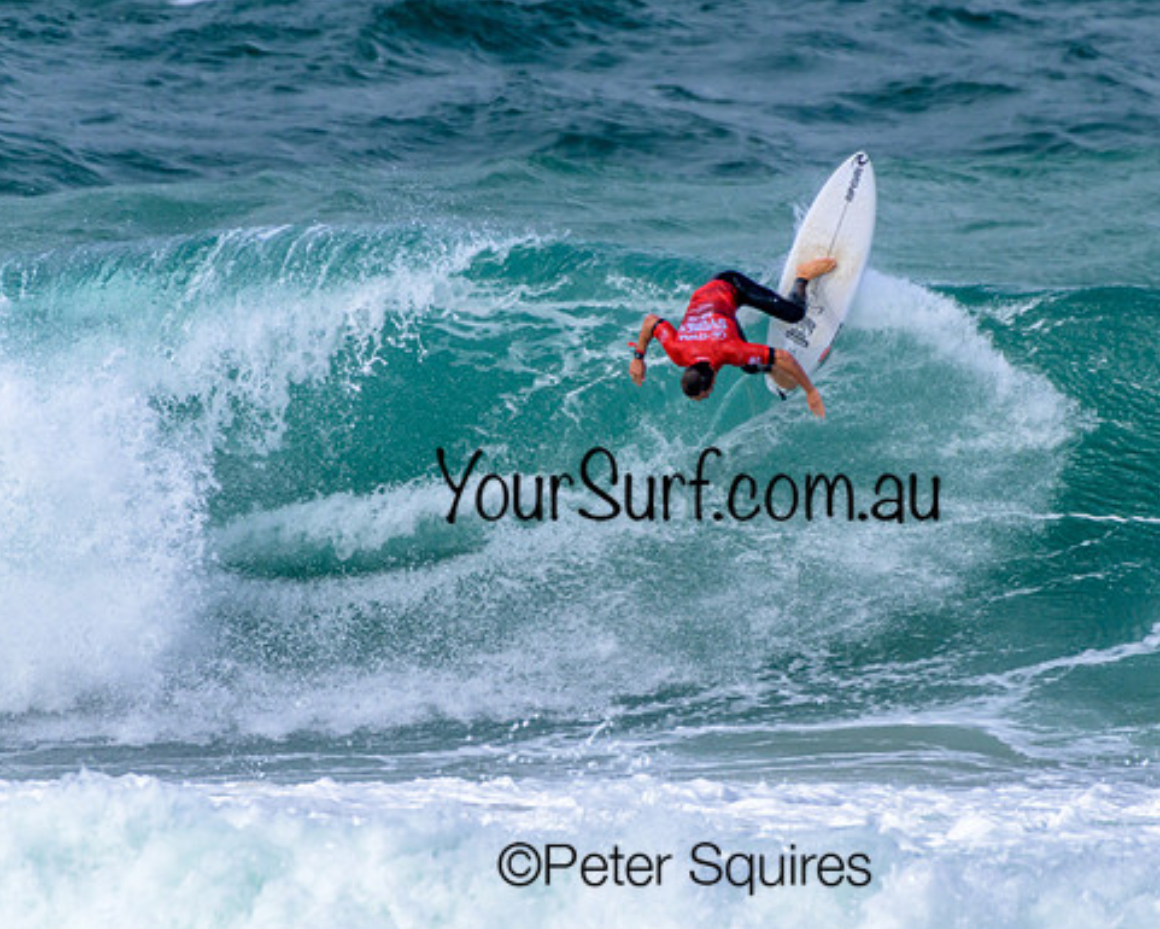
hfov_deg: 1.9
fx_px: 34991
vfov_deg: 1.5
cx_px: 685
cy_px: 464
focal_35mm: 1019
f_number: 11
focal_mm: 900
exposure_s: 1/2500
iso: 1000
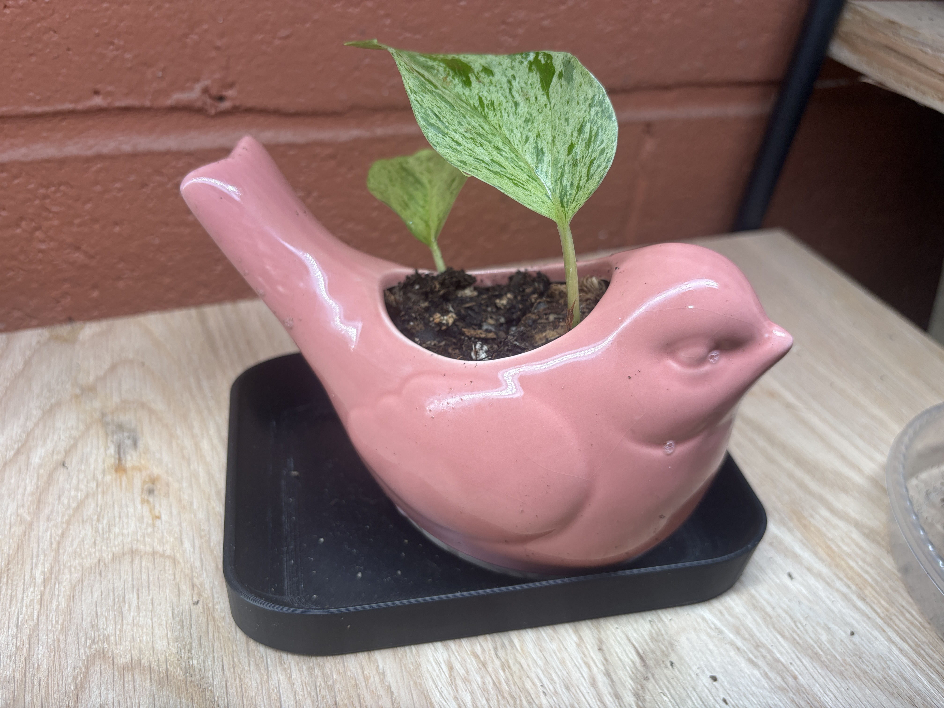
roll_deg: -6.6
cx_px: 472
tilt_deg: -38.1
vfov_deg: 53.1
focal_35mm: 26
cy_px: 354
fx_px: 709
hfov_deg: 67.3
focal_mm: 5.96
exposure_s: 1/289
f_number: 1.6
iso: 50
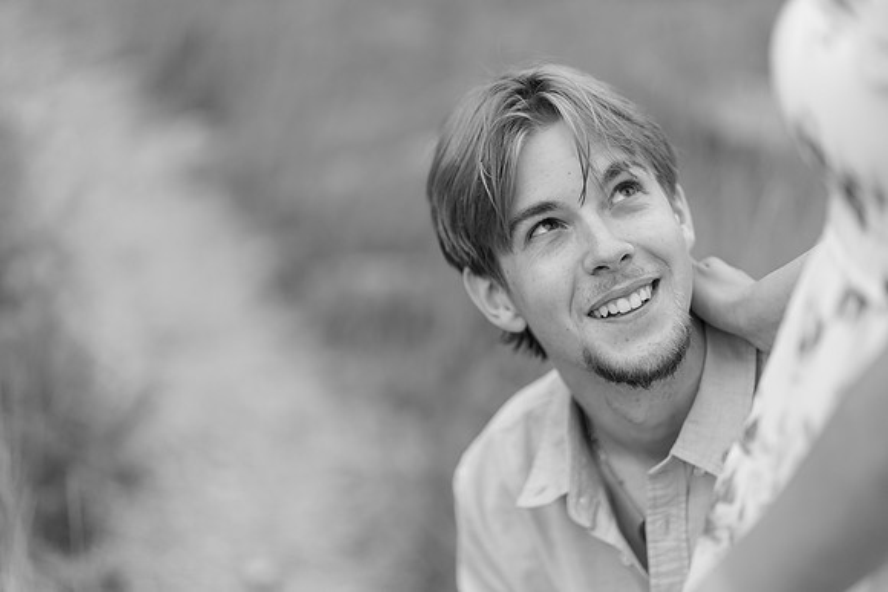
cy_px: 296
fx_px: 2097
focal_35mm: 85
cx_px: 444
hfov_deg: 23.9
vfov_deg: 16.1
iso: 250
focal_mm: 85
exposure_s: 1/250
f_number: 1.8
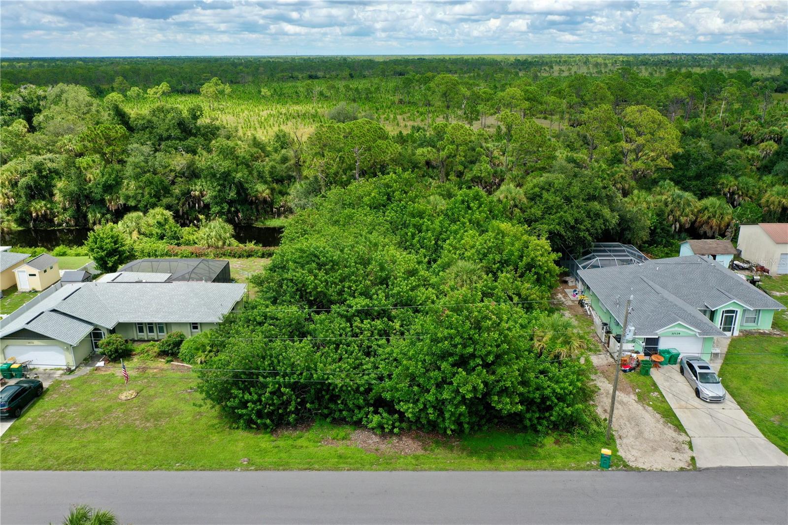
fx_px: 613
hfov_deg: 65.5
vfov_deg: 46.4
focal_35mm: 28
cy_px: 262
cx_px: 394
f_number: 5.6
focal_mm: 10.26
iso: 100
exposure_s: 1/400
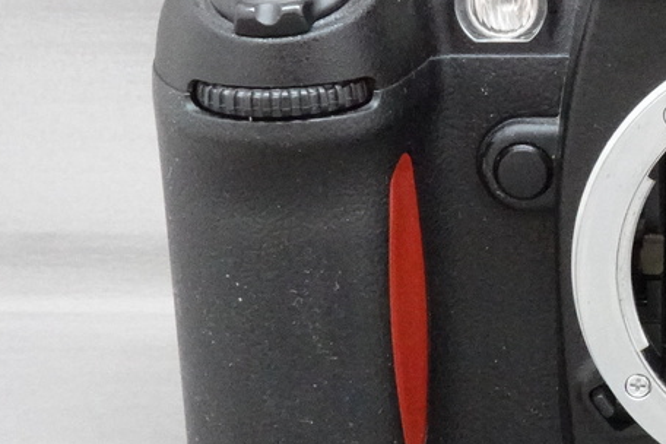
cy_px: 124
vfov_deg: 13.6
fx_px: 1850
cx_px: 784
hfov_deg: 19.3
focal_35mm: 100
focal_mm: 14.12
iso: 6400
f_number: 11
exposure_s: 1/25
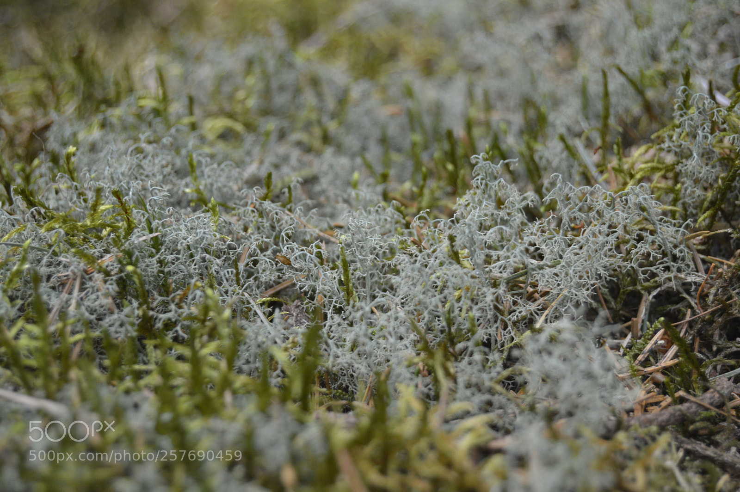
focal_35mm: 82
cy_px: 246
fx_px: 1694
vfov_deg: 16.5
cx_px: 370
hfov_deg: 24.6
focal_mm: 55
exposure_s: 1/60
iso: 800
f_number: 5.6
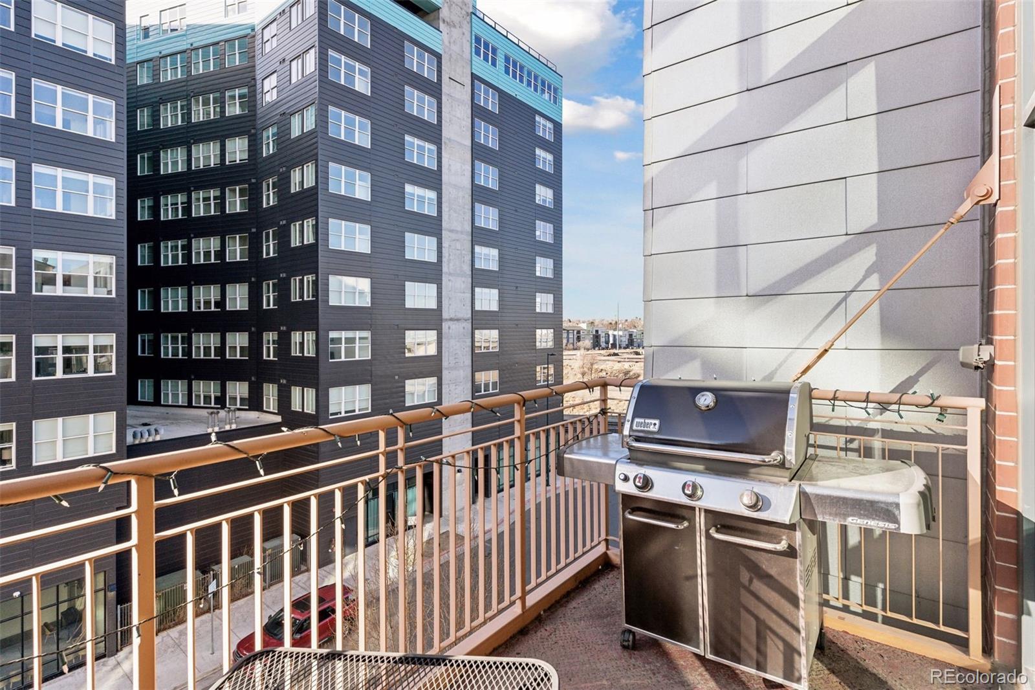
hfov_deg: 93.3
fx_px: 489
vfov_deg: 70.4
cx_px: 518
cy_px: 345
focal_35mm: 17
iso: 400
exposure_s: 1/250
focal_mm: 17
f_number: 8
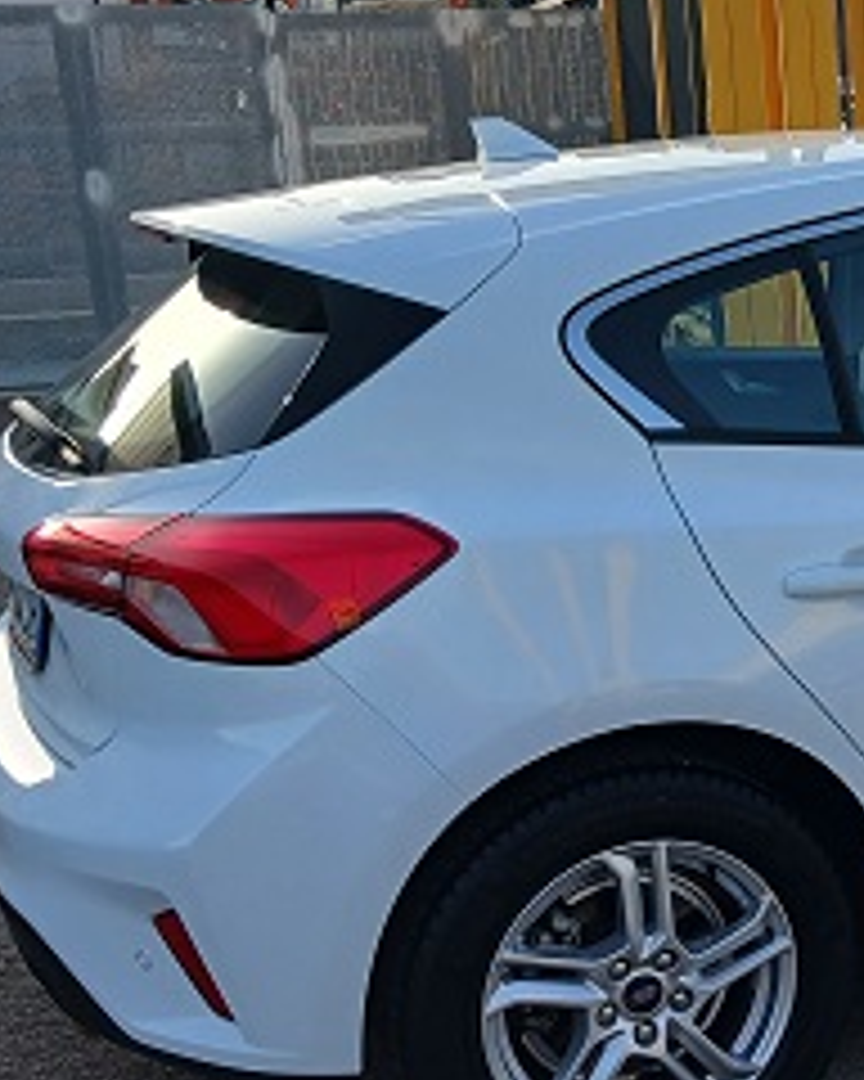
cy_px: 662
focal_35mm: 66
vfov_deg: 28.6
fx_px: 2110
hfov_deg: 21.5
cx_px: 1044
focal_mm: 3.98
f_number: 1.8
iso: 20
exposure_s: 1/264
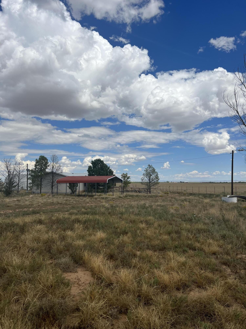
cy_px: 164
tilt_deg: +5.5
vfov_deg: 67.3
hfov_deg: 53.1
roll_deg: +0.6
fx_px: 246
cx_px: 123
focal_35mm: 26
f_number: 1.5
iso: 50
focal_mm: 5.7
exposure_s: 1/8696
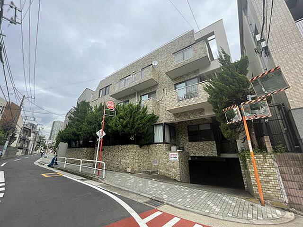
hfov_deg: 102.1
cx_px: 152
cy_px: 114
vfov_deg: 85.7
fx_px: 123
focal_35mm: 14
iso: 25
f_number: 2.4
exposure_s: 1/475
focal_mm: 1.55
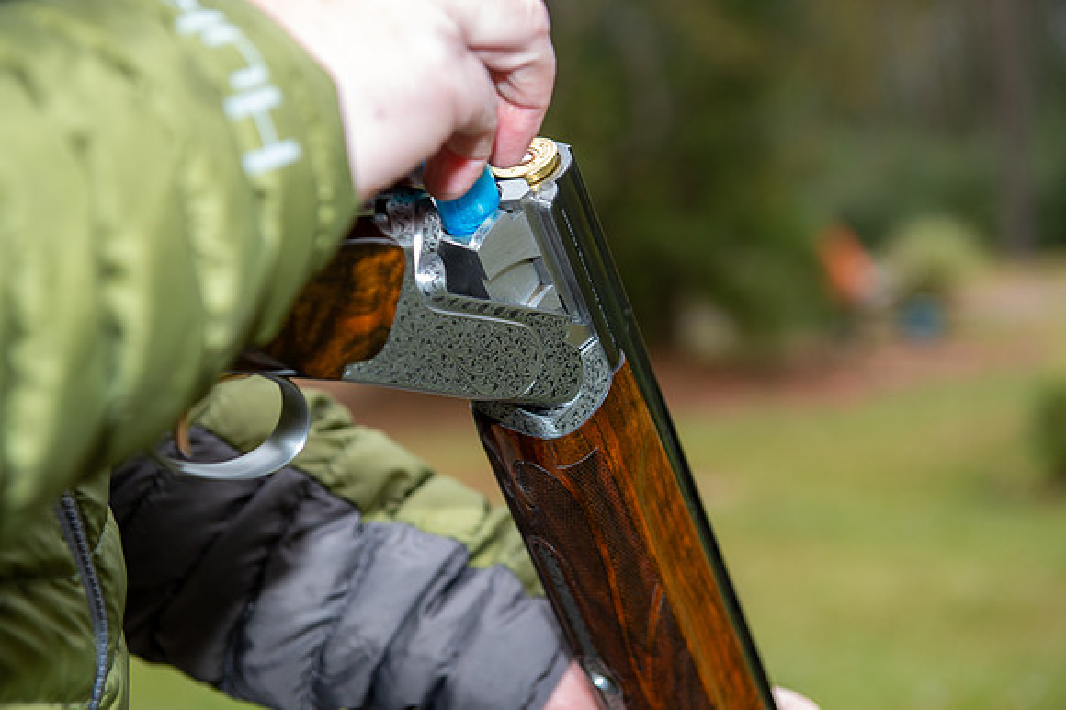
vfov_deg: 19.4
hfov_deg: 28.9
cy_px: 355
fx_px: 2072
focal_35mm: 70
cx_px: 533
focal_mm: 70
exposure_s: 1/250
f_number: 5
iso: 320
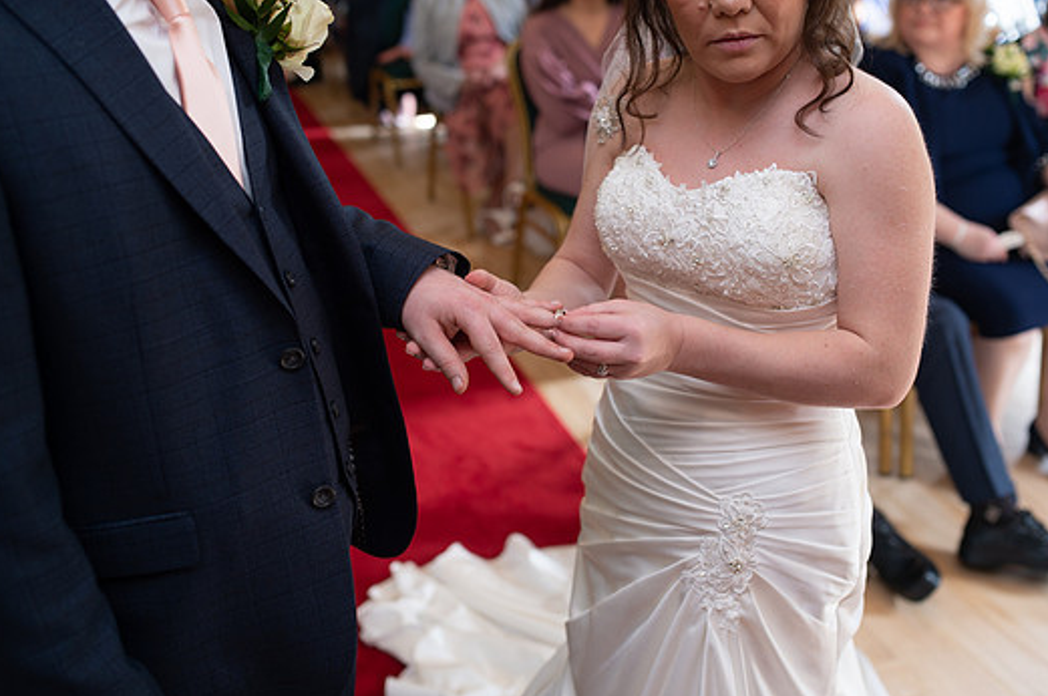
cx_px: 555
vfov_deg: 34.1
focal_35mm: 39
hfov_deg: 49.6
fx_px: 1134
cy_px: 322
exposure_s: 1/100
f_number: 2.8
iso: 160
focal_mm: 35
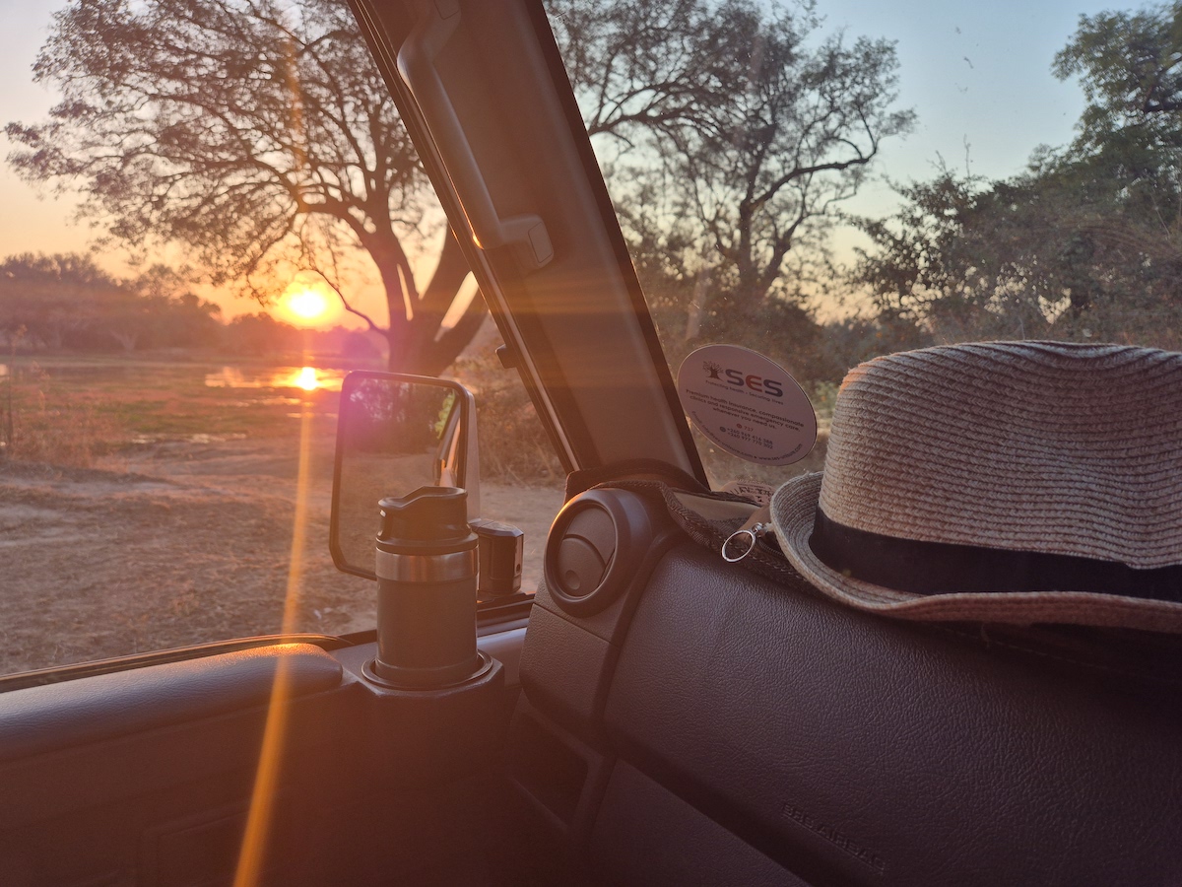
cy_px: 444
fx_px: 785
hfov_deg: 73.9
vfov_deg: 58.9
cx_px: 591
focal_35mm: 23
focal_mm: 5.4
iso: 25
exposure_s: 1/267
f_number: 1.8
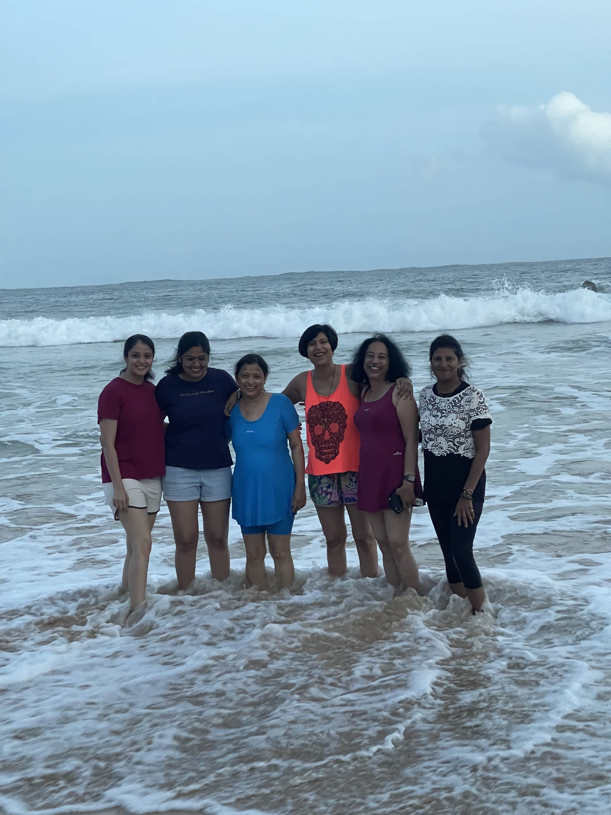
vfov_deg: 30.3
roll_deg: +3.3
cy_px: 408
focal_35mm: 64
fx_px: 1506
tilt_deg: -4.2
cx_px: 306
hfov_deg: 22.9
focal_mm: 7.5
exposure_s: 1/60
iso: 400
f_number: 2.2
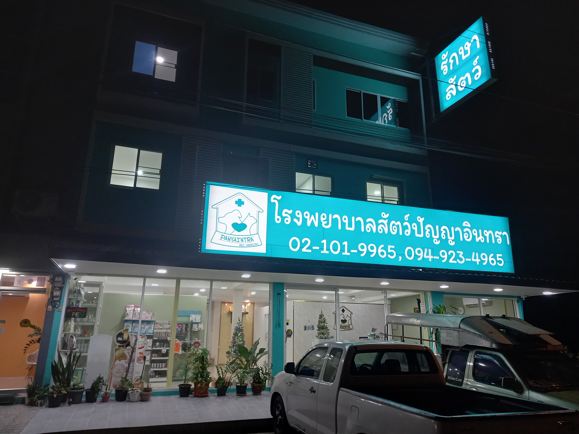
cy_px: 217
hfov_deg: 69.4
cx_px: 290
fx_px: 418
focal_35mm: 25
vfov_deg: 54.9
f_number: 2
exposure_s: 1/50
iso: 160
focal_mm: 4.6
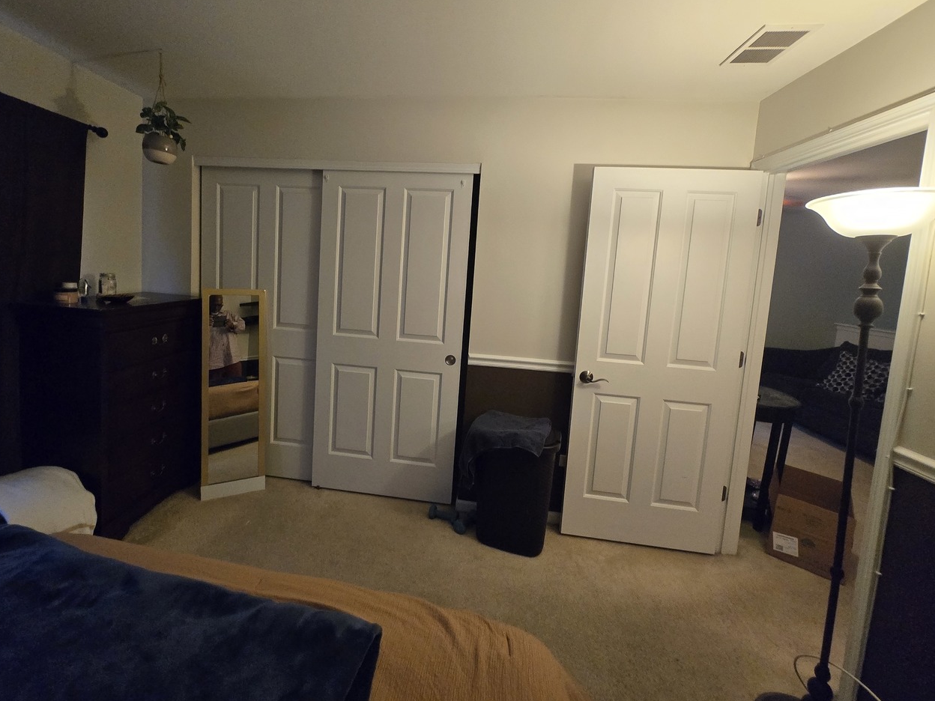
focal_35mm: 15
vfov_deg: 81.2
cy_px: 300
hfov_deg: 97.8
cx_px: 420
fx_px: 405
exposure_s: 1/60
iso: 500
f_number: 2.2
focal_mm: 1.7
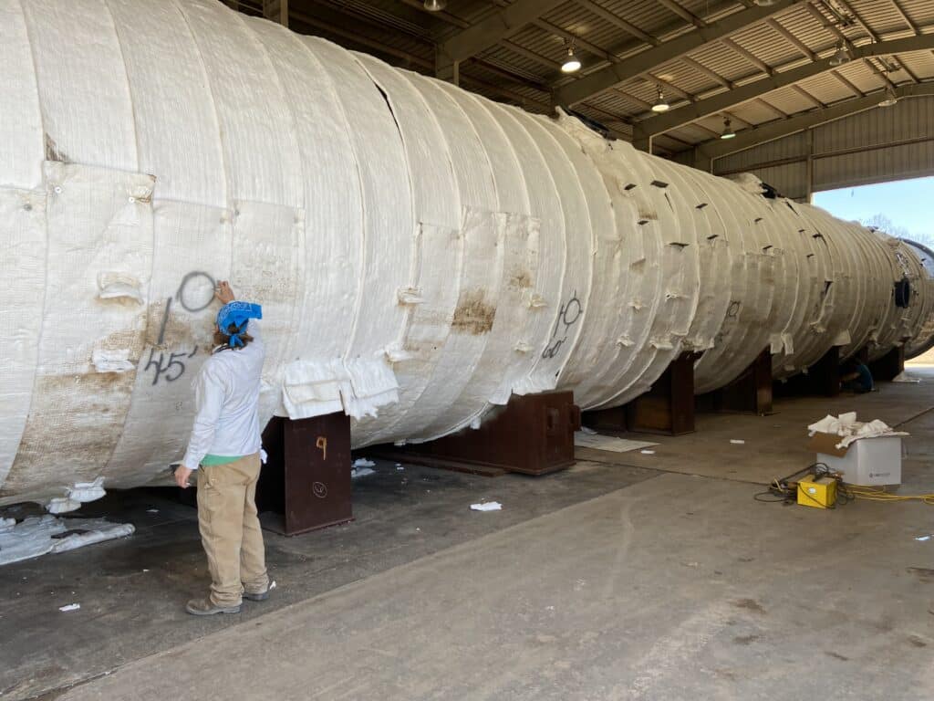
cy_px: 350
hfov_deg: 67.3
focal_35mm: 26
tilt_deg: -0.6
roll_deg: +0.6
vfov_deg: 53.1
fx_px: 702
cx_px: 467
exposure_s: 1/287
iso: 32
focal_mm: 4.25
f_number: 1.8
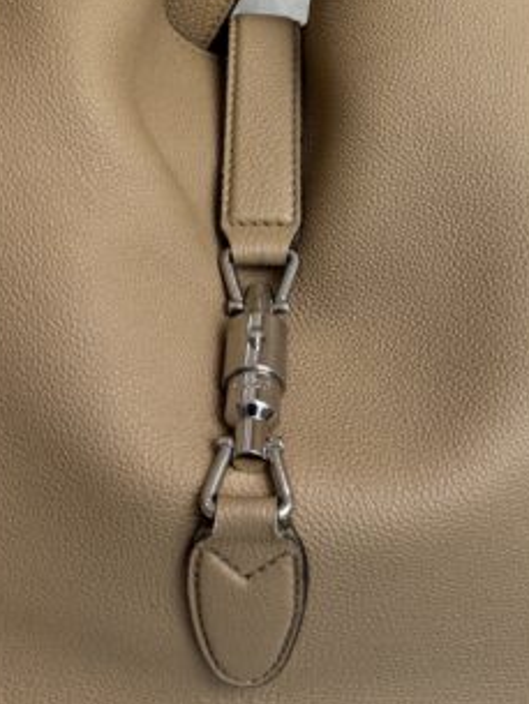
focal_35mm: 63
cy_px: 23
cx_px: 256
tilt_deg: -10.5
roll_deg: -0.6
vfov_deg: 29.0
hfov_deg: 23.3
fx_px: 1283
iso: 64
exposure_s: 1/120
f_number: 1.78
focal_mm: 6.76
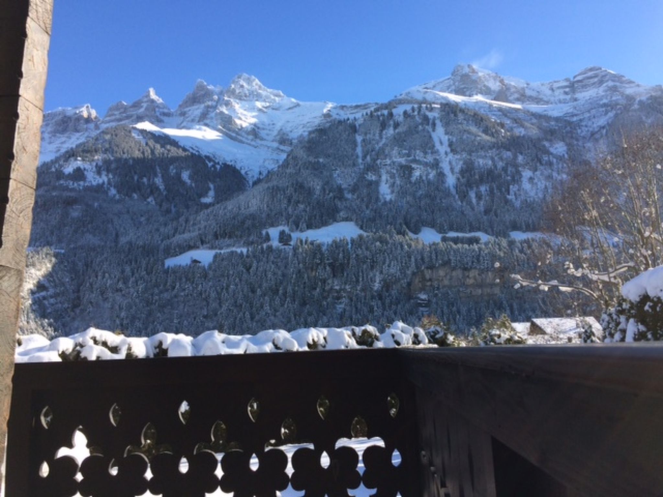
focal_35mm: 29
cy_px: 248
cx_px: 332
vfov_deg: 48.2
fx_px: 555
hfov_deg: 61.7
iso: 32
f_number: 2.2
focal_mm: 4.15
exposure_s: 1/1325
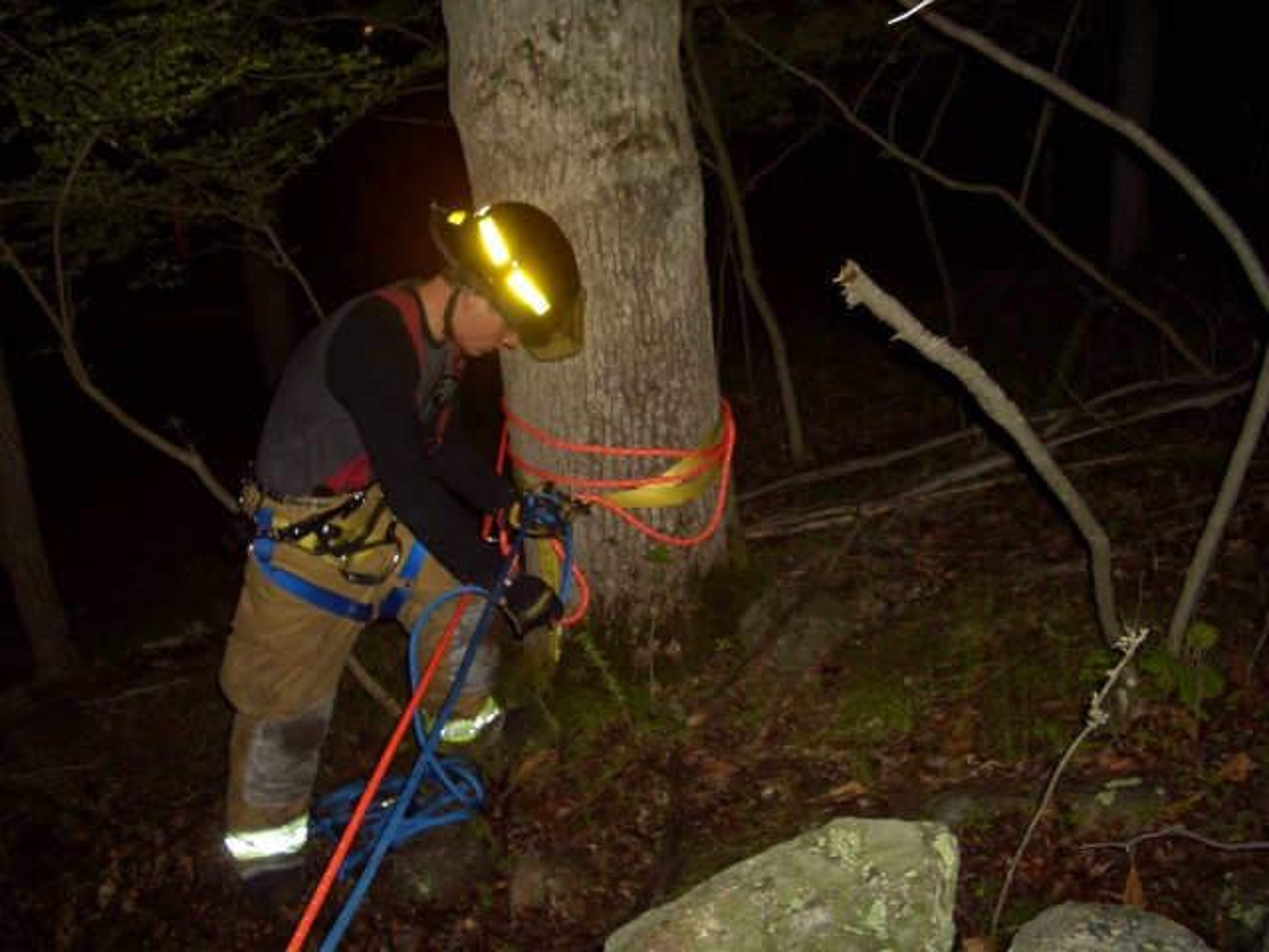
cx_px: 634
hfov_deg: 52.6
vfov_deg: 40.7
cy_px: 476
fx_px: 1283
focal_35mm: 35
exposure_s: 1/60
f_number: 2.6
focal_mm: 5.8
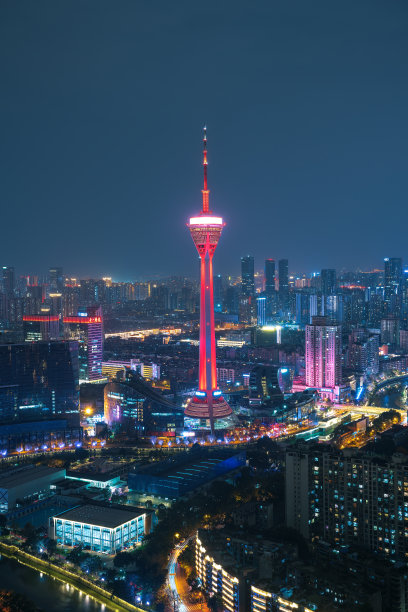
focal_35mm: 45
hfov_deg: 29.9
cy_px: 306
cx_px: 204
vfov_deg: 43.6
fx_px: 765
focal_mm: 45
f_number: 8
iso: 64
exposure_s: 25
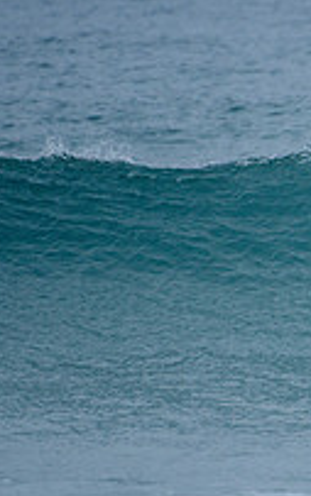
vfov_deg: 1.4
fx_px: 19785
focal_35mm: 1460
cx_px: 593
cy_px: 314
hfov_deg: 0.9
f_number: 5.6
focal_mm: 500
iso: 450
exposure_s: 1/2000
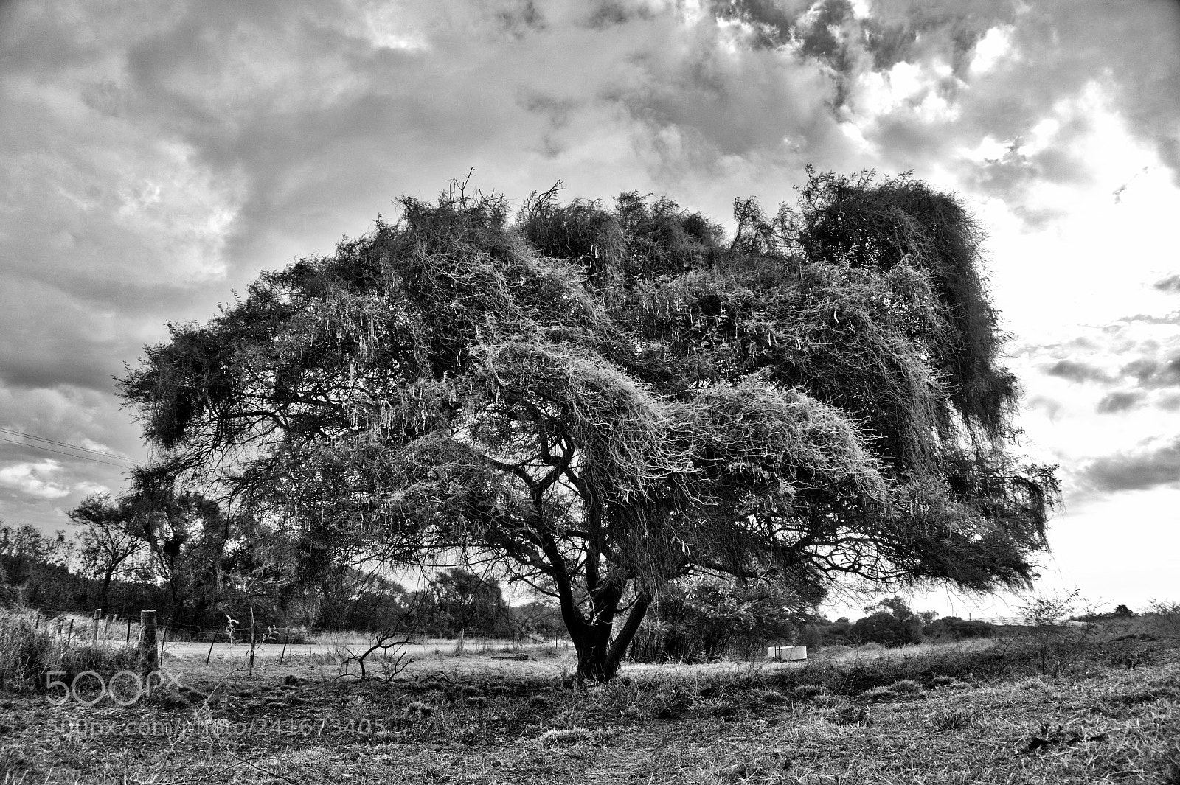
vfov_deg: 53.1
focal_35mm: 24
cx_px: 590
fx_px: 786
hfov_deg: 73.8
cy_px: 392
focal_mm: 16
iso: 100
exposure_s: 1/80
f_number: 5.6
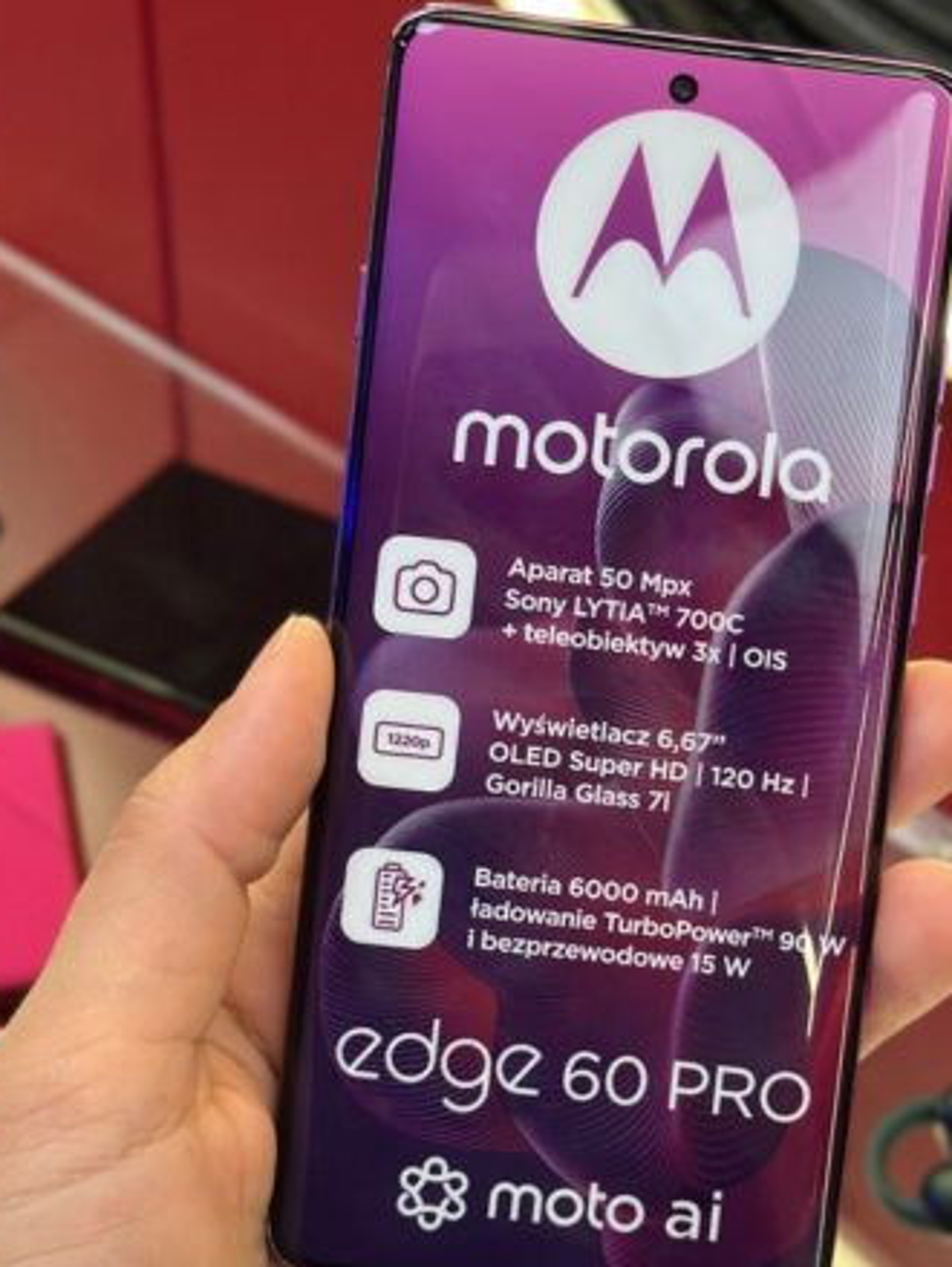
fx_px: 2600
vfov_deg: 27.4
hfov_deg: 20.7
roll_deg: -4.9
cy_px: 704
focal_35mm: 71
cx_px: 617
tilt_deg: -42.2
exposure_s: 1/50
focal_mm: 6.86
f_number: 1.78
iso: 320
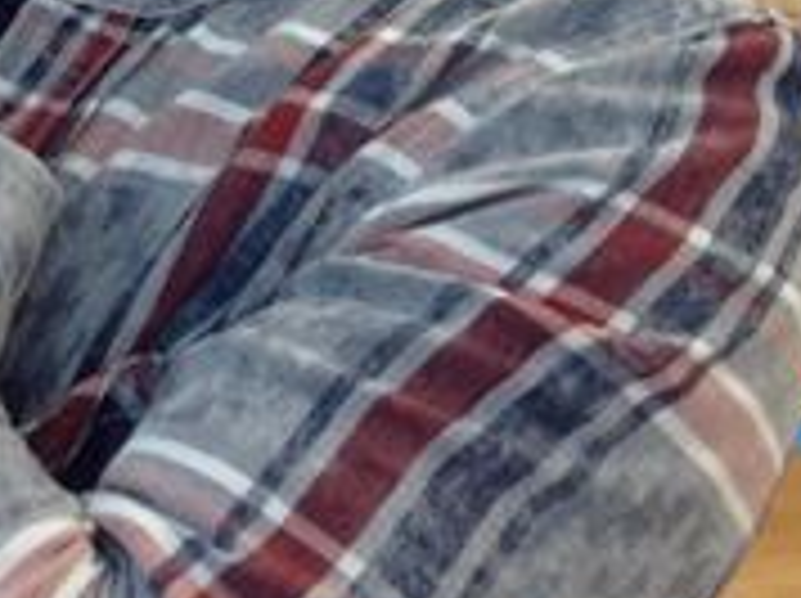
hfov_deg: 16.2
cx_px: -94
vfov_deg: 12.0
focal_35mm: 118
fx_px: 2727
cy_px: -279
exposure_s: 1/40
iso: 64
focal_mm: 4.28
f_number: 2.4
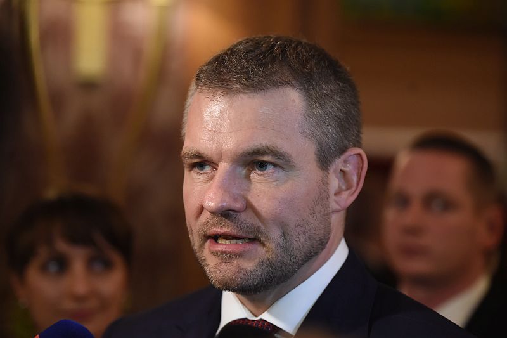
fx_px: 1633
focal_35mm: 116
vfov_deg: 11.8
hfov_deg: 17.6
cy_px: 169
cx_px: 254
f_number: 5.6
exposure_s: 1/500
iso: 6400
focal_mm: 116
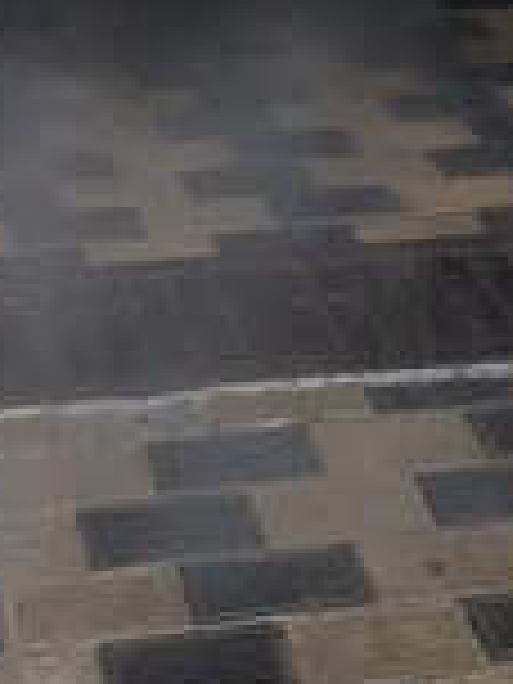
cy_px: -117
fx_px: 1739
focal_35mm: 88
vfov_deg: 20.9
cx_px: -22
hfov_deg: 16.4
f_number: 1.9
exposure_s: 1/426
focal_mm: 3.6
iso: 40
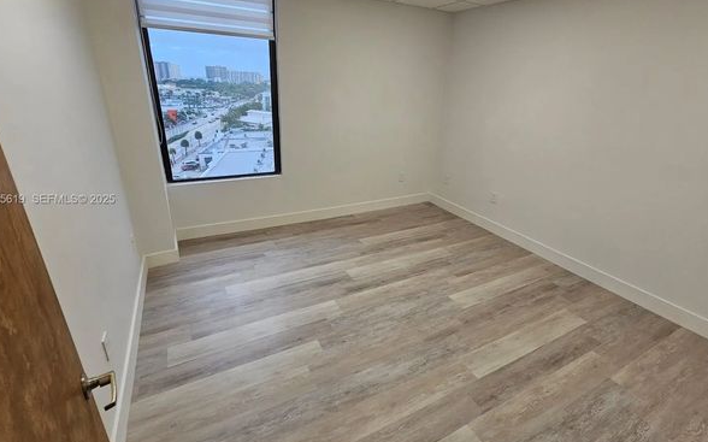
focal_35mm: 15
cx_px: 350
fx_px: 289
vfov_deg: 74.6
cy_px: 200
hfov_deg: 101.5
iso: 160
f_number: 2.2
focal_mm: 2.2
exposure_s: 1/207
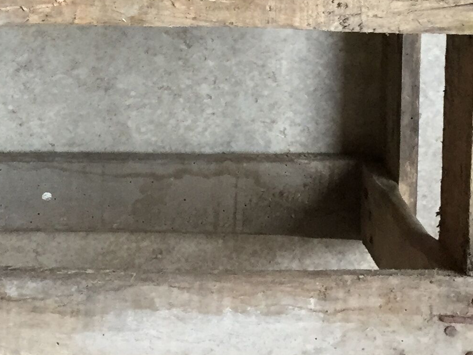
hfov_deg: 20.0
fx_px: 1298
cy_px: -48
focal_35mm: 95
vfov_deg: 15.1
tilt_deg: -81.4
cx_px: -13
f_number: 2.2
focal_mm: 4.15
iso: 160
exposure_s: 1/33
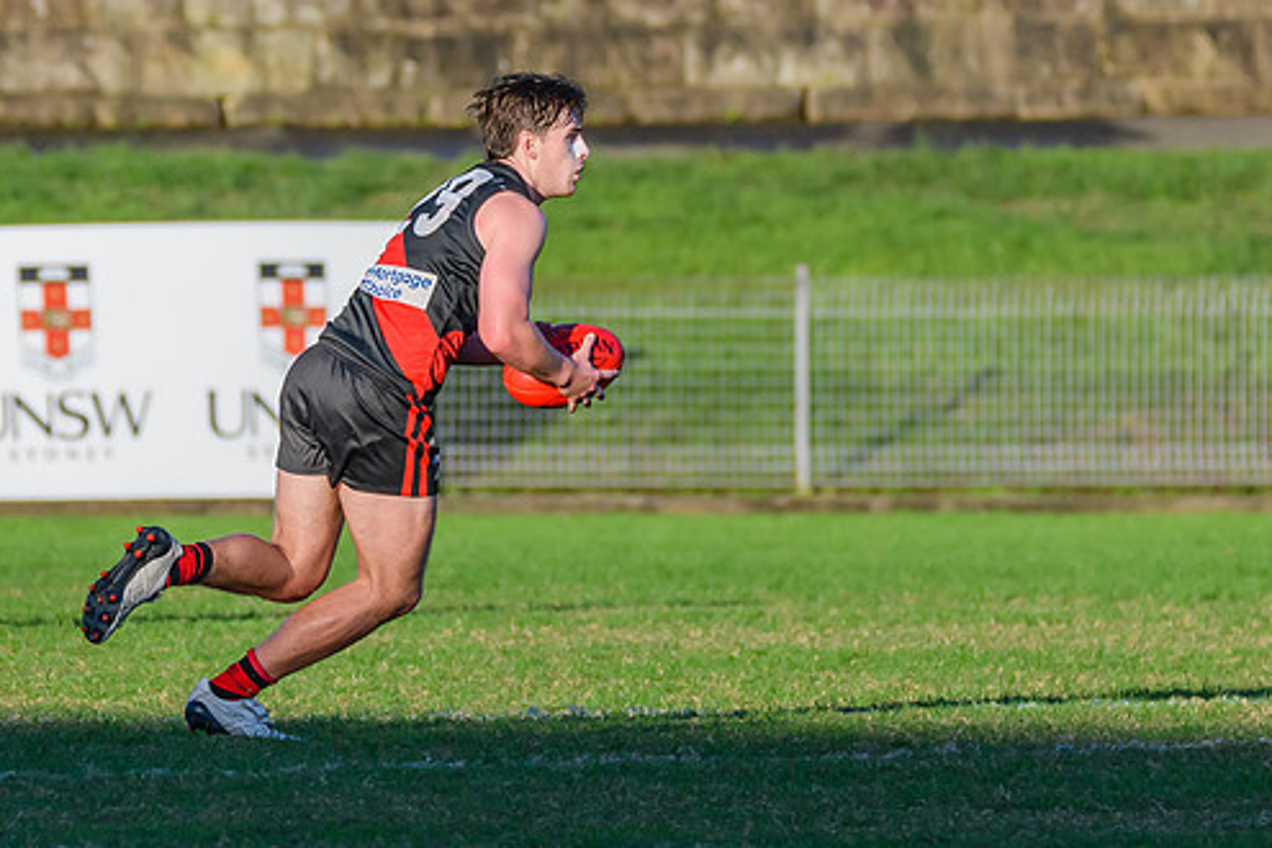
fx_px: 30914
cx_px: 448
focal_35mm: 875
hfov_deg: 2.4
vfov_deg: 1.6
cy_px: 609
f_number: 5.6
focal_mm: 300
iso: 800
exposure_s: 1/2000
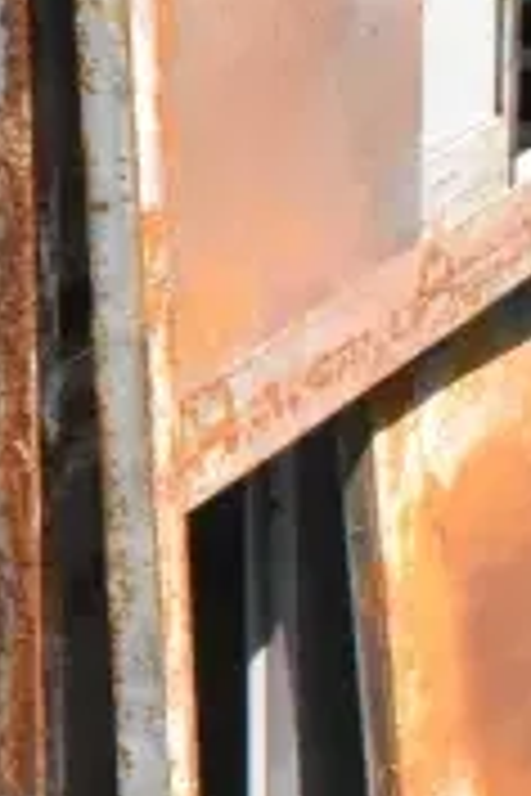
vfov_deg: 13.2
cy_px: 209
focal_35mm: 155
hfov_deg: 8.3
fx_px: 3429
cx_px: -644
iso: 6400
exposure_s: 1/1600
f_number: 20
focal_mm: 20
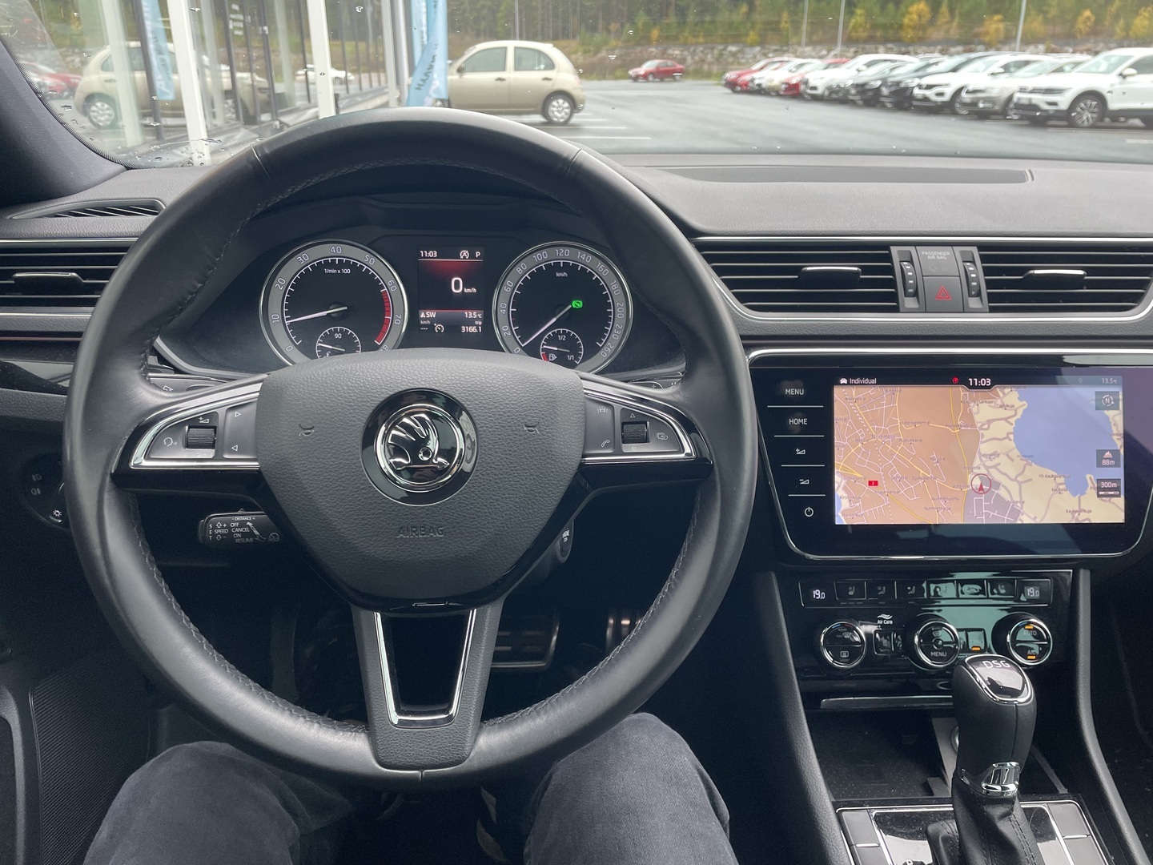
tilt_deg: -22.8
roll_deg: +0.7
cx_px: 576
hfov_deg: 67.3
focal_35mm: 26
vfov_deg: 53.1
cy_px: 432
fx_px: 866
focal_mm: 4.2
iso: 100
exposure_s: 1/121
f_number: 1.6
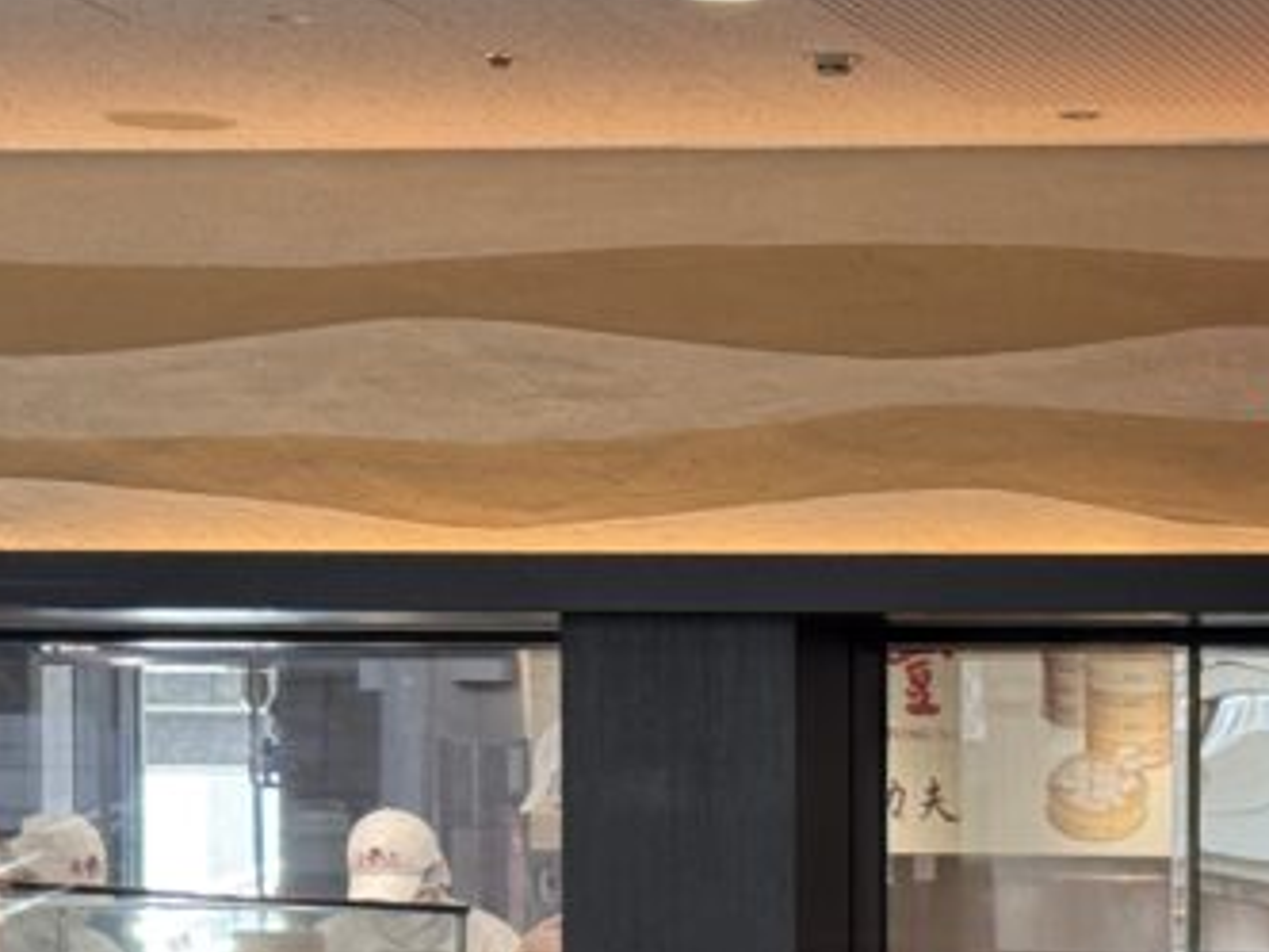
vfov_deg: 9.9
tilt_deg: -2.9
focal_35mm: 148
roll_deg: +0.1
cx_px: 1796
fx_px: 5426
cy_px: 1162
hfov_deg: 12.8
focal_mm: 6.76
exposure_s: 1/100
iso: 125
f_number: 1.78
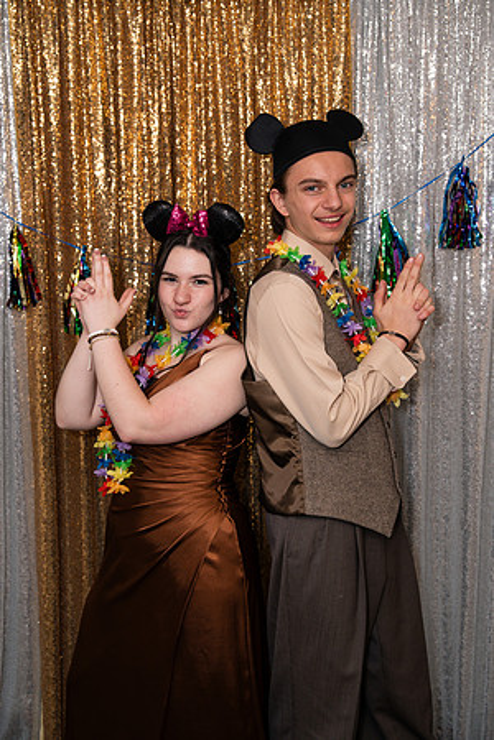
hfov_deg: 28.1
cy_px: 370
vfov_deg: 41.1
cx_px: 247
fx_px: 988
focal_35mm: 48
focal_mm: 48
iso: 400
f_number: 4
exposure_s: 1/250
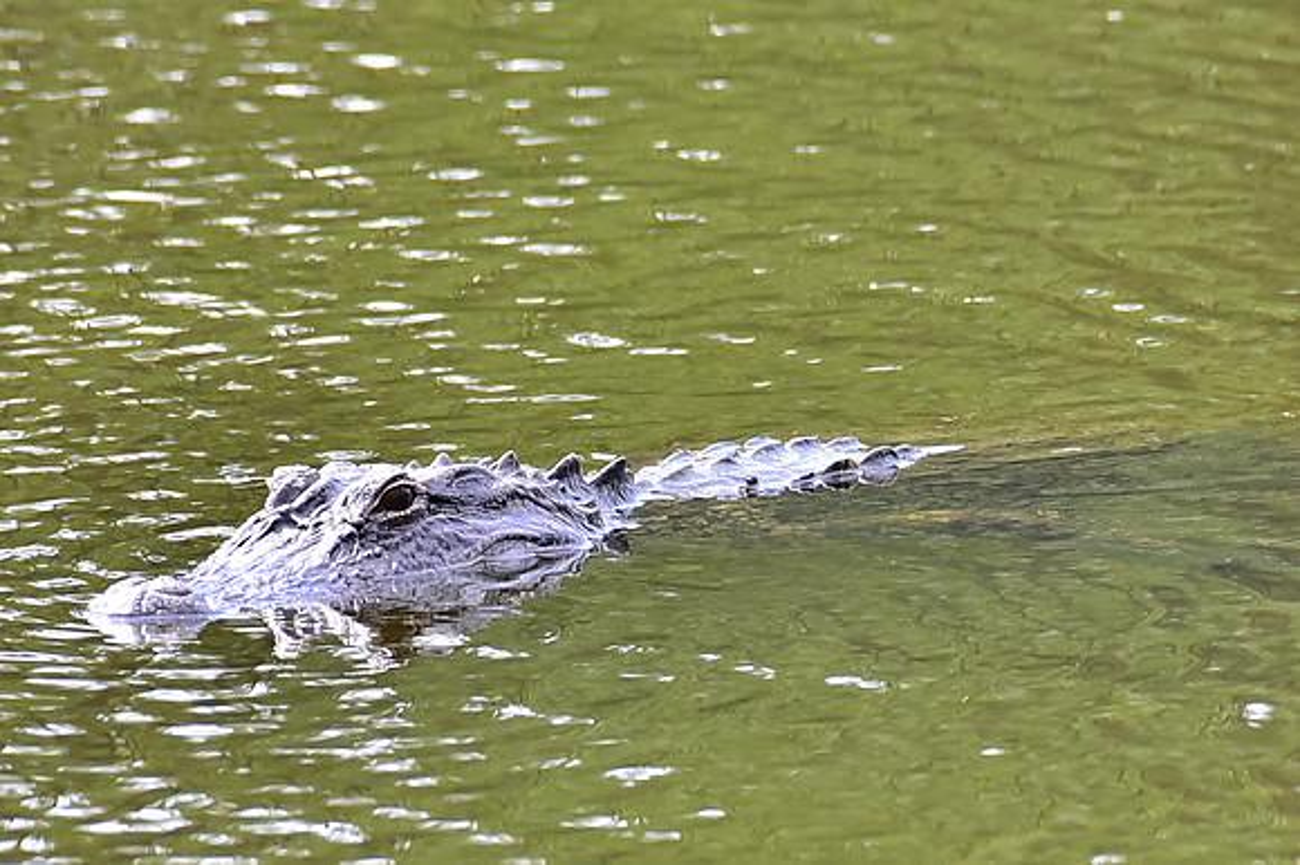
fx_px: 18045
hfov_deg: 4.1
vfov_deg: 2.7
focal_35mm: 500
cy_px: 432
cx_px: 650
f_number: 8
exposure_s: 1/500
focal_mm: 500
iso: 400
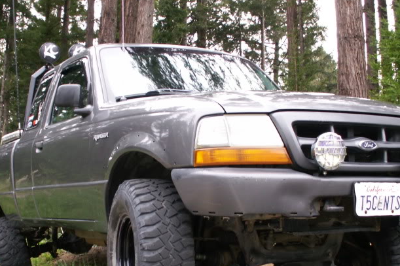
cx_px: 172
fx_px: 678
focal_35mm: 61
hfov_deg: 32.8
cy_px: 174
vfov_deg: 22.2
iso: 50
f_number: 2.8
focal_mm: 5.86
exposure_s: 1/40
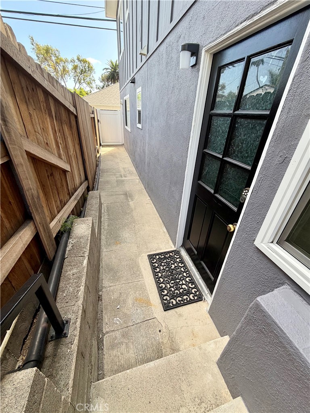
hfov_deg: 85.7
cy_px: 206
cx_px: 155
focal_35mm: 14
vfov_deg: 102.1
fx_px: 167
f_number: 2.2
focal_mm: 2.22
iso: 50
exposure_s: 1/237
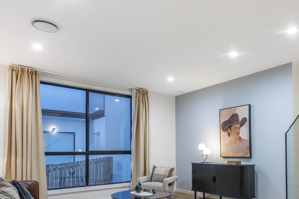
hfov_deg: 62.1
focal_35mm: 29
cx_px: 199
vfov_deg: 43.6
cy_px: 147
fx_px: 241
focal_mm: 14
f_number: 5.6
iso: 125
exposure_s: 1/4
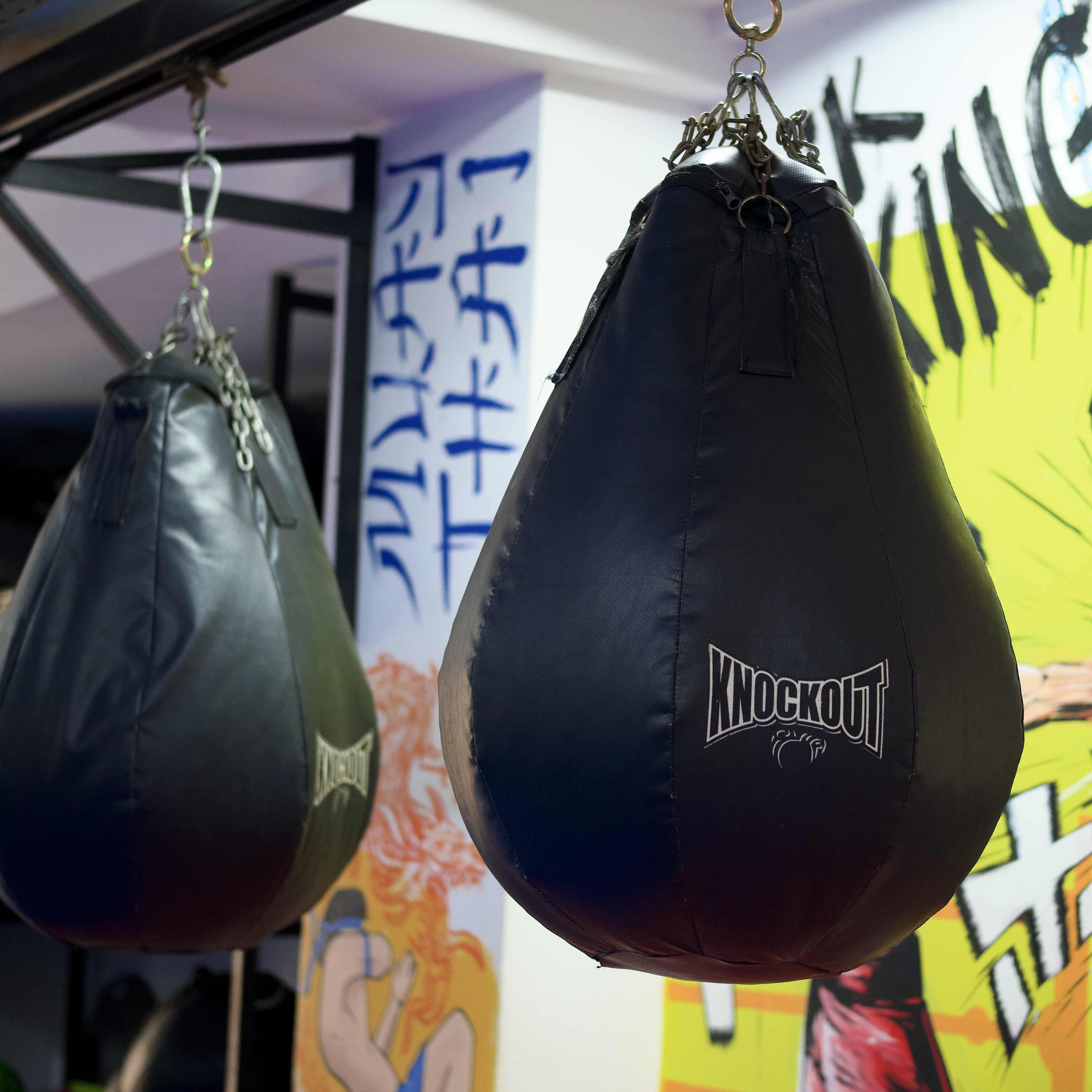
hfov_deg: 20.7
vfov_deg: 20.7
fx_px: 2991
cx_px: 673
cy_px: 574
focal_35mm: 84
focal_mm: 35
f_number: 1.7
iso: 200
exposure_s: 1/100
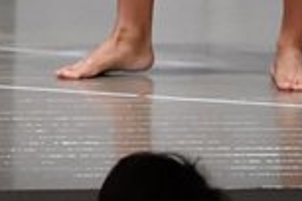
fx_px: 7944
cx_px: 48
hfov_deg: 2.2
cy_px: -302
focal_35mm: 947
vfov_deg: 1.4
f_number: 5.6
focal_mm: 125
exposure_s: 1/400
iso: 5000
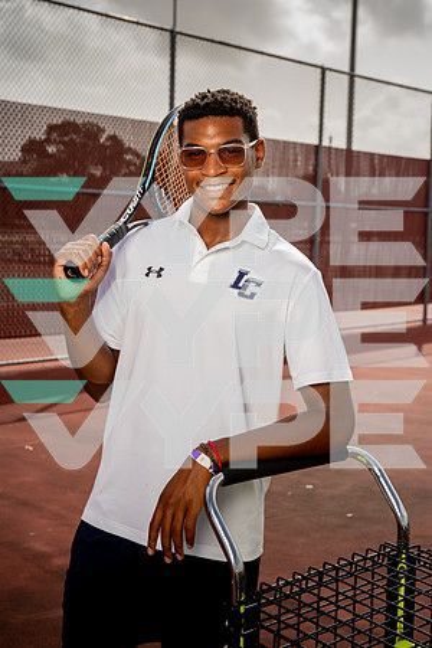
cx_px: 216
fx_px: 936
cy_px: 324
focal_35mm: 52
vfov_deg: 38.2
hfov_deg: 26.0
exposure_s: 1/250
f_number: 6.3
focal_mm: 52
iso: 50
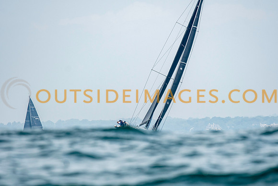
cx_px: 146
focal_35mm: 474
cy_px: 98
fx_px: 3660
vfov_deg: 2.9
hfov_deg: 4.3
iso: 320
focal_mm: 300
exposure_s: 1/2000
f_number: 5
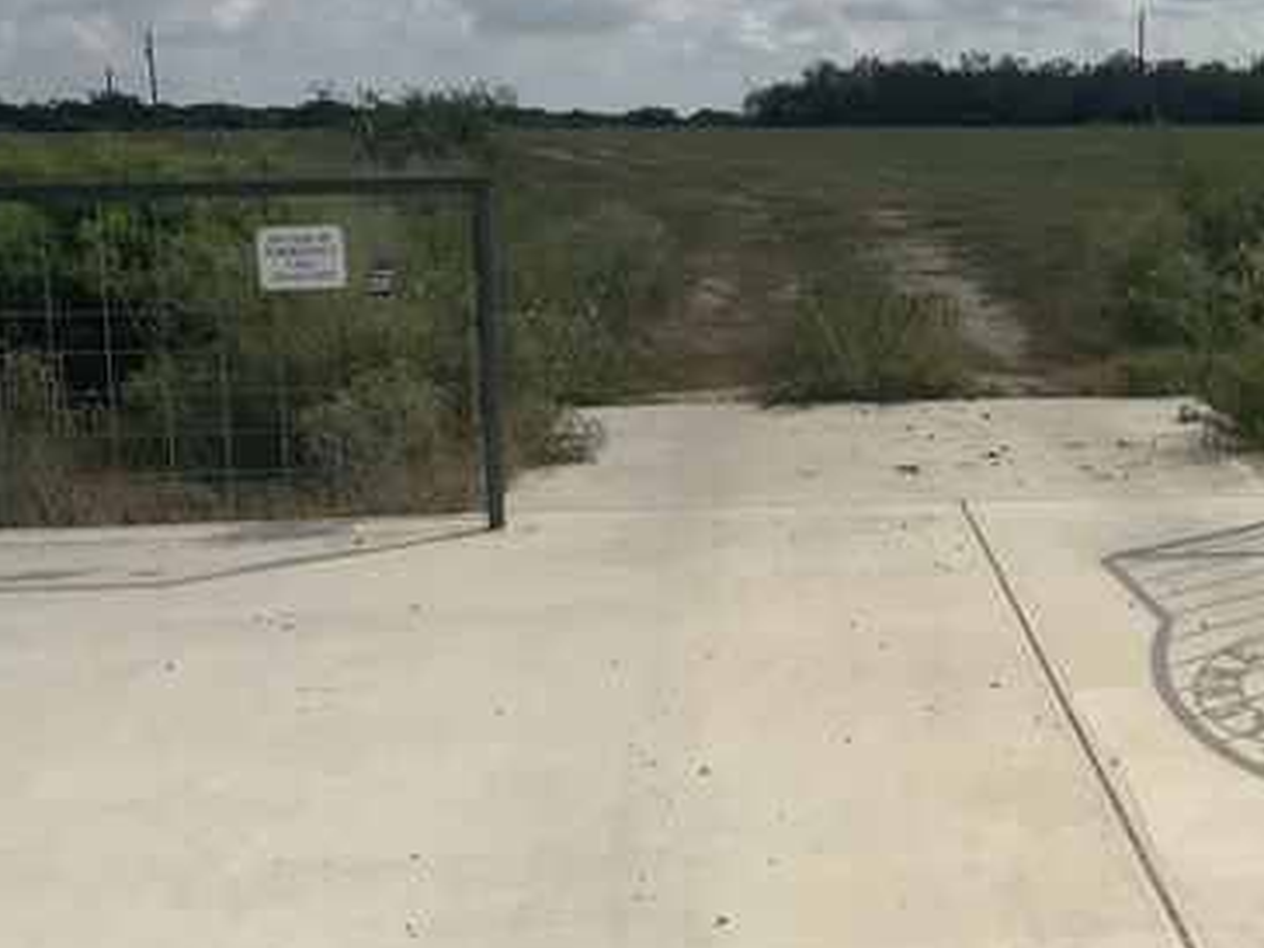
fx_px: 1862
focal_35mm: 51
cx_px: 1017
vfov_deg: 28.5
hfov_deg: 36.2
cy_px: 354
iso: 20
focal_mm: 3
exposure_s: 1/4785
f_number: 1.8
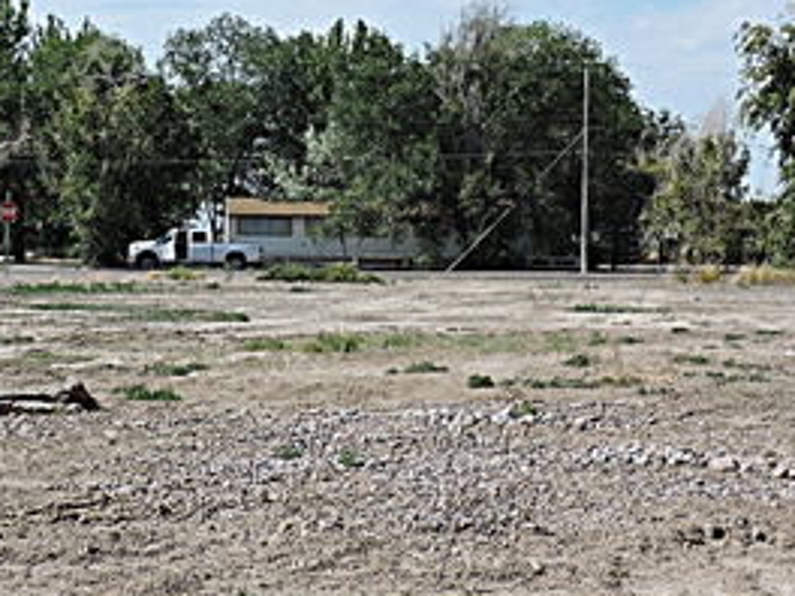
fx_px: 2228
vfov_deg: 15.2
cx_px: 437
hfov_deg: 20.2
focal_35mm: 97
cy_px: 232
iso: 100
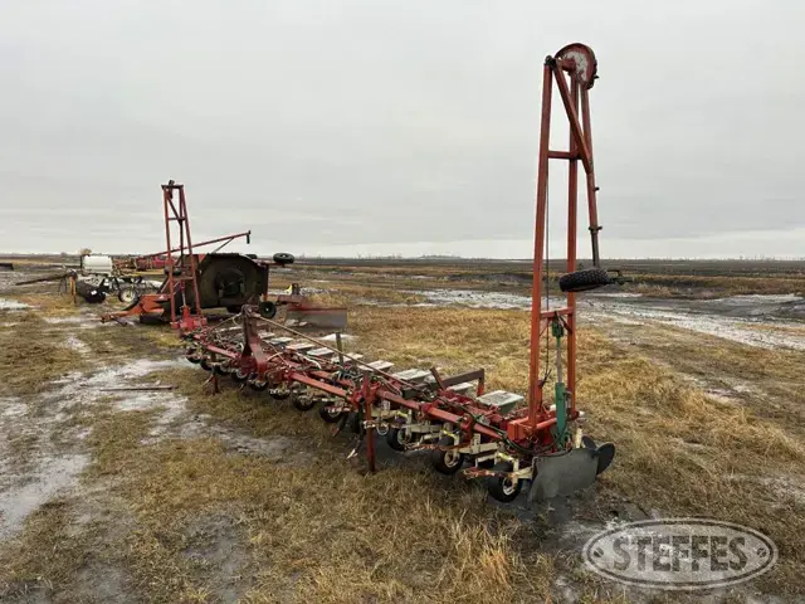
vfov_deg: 56.8
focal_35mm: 24
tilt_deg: -2.2
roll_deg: +0.1
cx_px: 402
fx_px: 558
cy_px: 302
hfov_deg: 71.6
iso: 80
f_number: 1.78
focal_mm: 6.86
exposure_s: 1/718
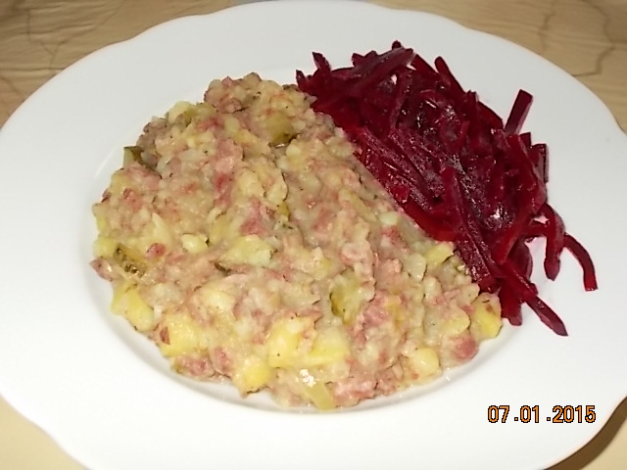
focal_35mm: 39
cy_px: 235
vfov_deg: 36.8
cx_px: 314
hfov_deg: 47.9
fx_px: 706
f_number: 3.9
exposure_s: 1/30
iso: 200
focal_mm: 6.9
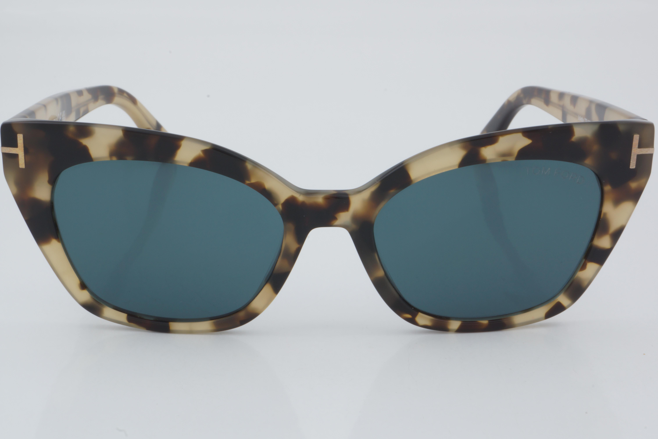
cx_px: 329
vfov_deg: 16.6
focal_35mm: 82
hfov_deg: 24.6
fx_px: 1508
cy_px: 220
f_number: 32
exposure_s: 1/3
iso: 100
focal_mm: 55
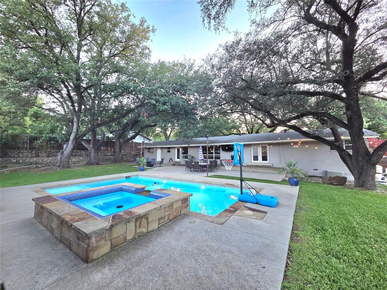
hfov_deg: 106.2
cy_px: 145
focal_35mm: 13
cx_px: 194
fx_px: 145
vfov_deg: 89.9
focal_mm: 2.2
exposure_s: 1/120
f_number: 2.2
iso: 160
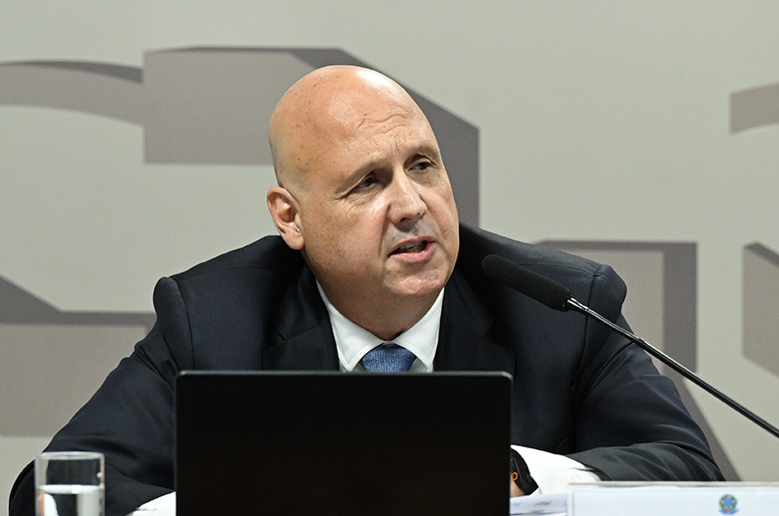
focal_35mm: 300
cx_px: 390
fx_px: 6480
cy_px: 258
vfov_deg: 4.6
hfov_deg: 6.9
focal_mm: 200
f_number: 4.5
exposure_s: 1/200
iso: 4000
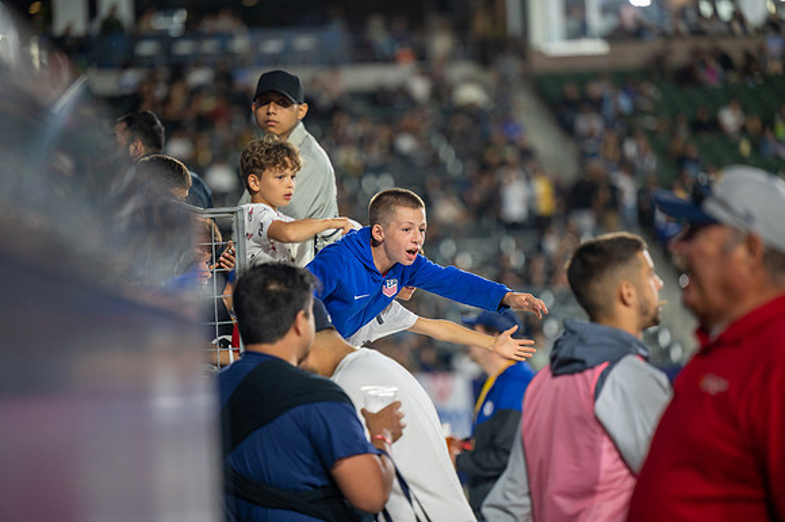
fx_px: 3814
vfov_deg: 7.8
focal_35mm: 175
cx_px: 392
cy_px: 261
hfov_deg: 11.8
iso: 1000
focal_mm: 175
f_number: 2.8
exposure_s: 1/250
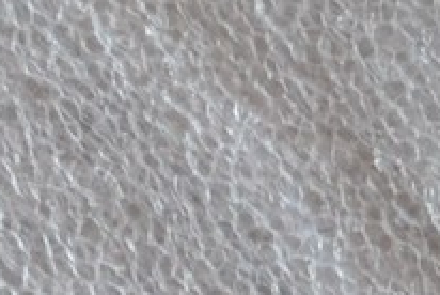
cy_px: 889
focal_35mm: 216
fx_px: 2644
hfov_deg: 8.5
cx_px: -722
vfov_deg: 5.9
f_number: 4
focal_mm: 22
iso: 560
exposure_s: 1/60
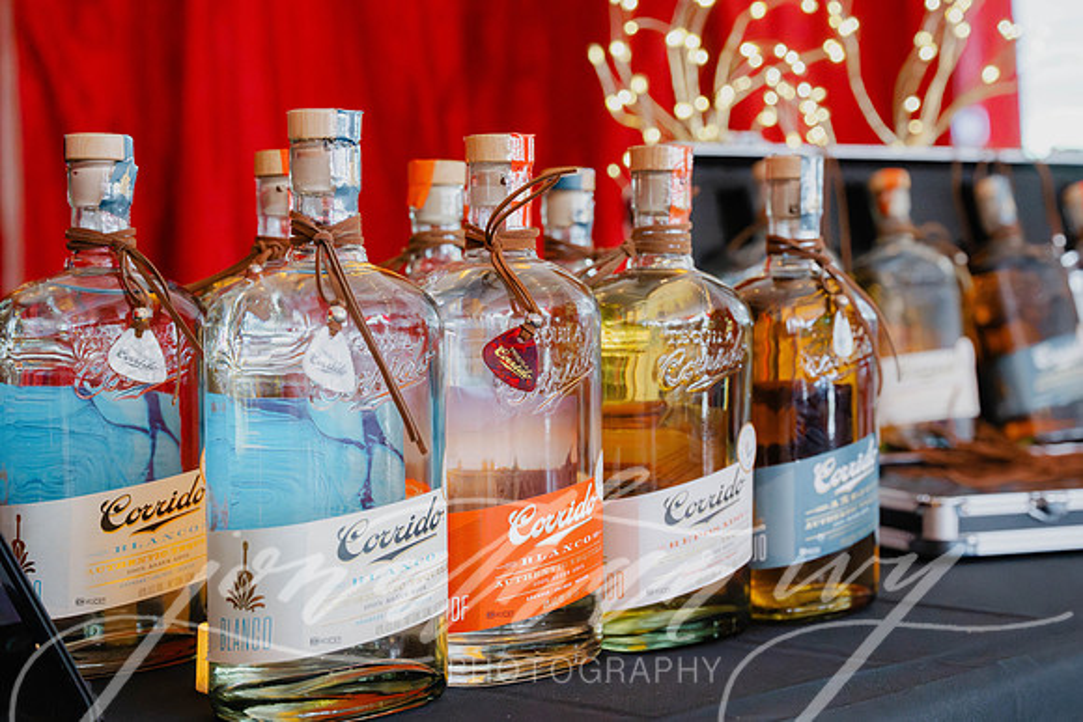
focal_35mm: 59
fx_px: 1790
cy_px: 361
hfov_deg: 33.7
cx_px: 542
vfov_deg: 22.8
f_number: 5.6
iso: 10000
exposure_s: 1/100
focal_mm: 57
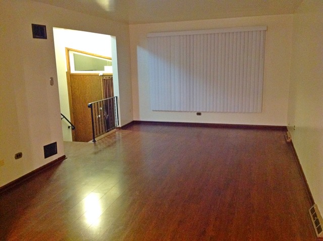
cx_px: 162
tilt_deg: -11.1
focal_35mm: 35
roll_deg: -1.0
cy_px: 120
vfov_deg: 40.6
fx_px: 326
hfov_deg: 52.7
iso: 500
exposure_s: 1/15
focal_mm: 4.28
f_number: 2.4
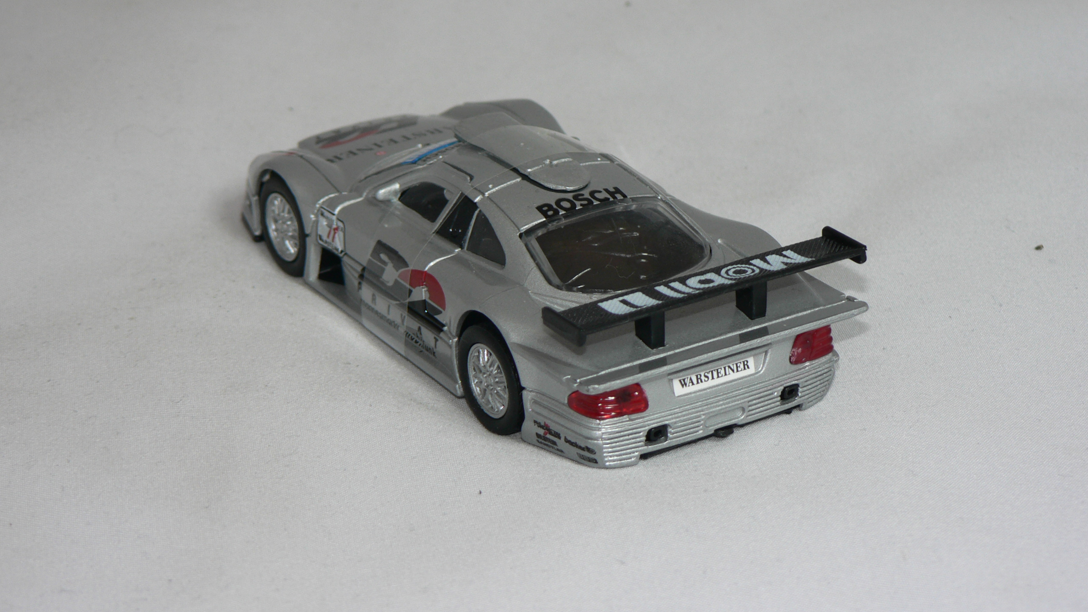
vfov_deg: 11.2
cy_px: 264
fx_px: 3116
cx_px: 544
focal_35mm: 108
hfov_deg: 19.8
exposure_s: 1/60
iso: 80
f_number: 3.2
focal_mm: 16.5
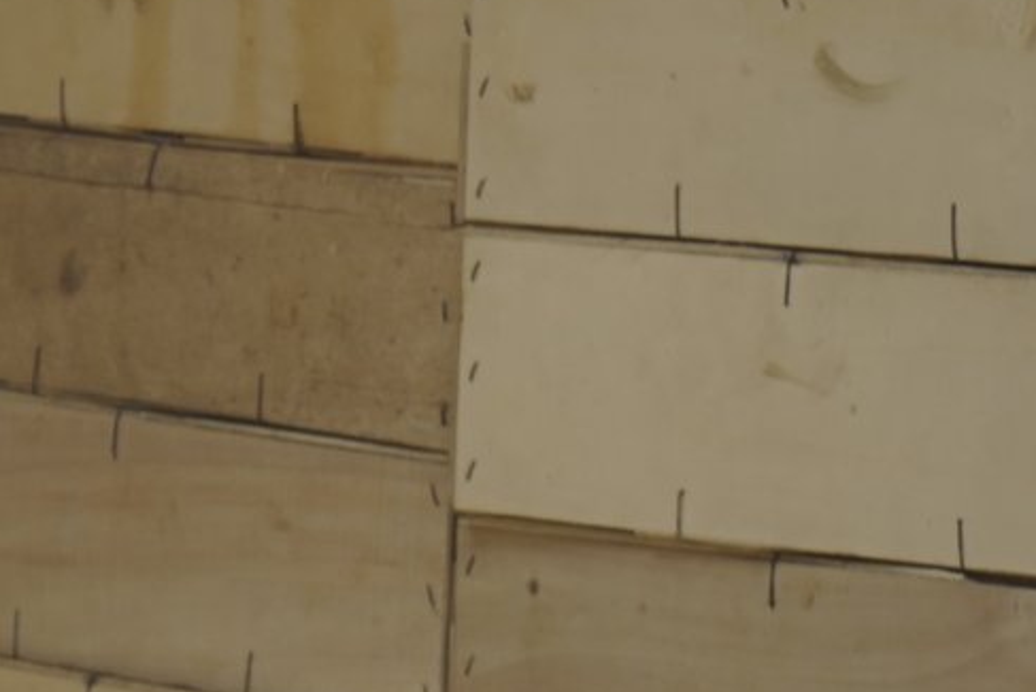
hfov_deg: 7.3
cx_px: -989
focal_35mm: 272
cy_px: -134
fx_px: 7829
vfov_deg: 5.0
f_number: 8
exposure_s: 1/100
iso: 100
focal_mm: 69
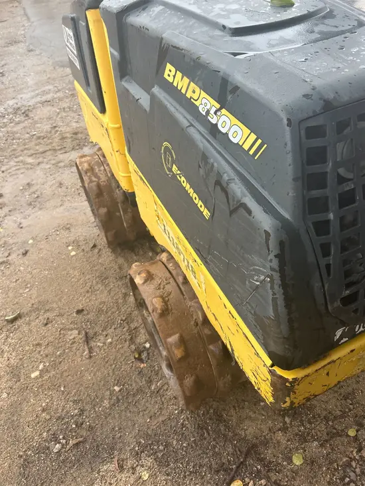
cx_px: 182
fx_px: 365
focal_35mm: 26
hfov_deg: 53.1
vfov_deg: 67.3
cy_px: 243
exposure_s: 1/509
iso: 50
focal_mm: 5.7
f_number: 1.5
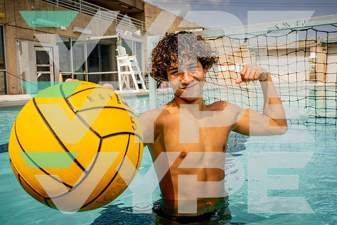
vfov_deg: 36.0
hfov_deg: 51.9
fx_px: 346
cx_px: 168
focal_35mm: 37
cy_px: 112
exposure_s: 1/250
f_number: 9
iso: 50
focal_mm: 37
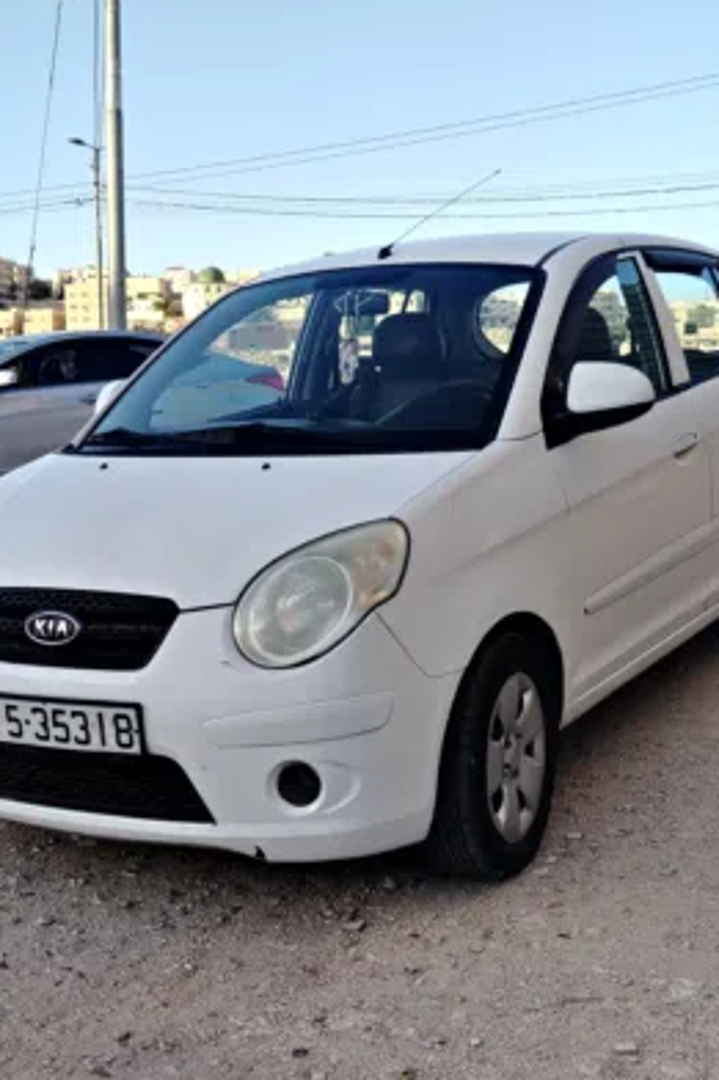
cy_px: 543
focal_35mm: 51
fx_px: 1529
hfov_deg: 26.5
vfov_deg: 38.9
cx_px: 388
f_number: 1.75
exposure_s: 1/252
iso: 100
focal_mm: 5.25
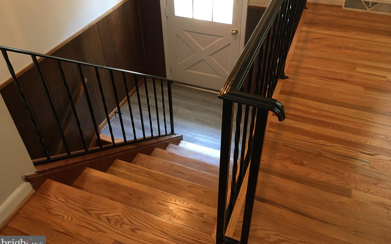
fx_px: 330
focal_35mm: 31
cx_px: 195
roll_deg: +1.2
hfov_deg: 61.2
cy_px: 104
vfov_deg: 40.5
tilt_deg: -40.8
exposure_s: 1/30
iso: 100
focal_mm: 4.15
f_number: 2.2
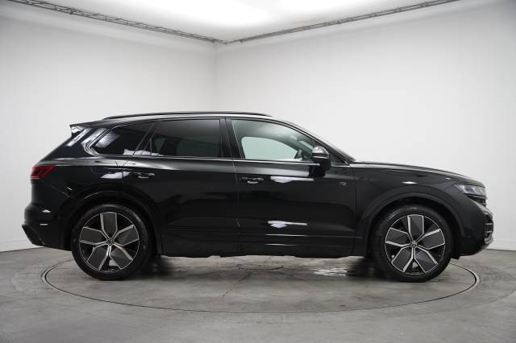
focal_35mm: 38
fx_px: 544
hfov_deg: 50.7
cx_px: 258
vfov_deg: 35.0
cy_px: 172
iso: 1600
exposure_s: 1/160
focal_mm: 38
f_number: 3.5
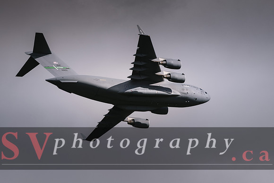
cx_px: 137
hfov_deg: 3.7
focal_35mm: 553
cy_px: 112
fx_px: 4210
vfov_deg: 2.5
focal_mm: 450
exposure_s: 1/1250
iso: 64
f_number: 5.6
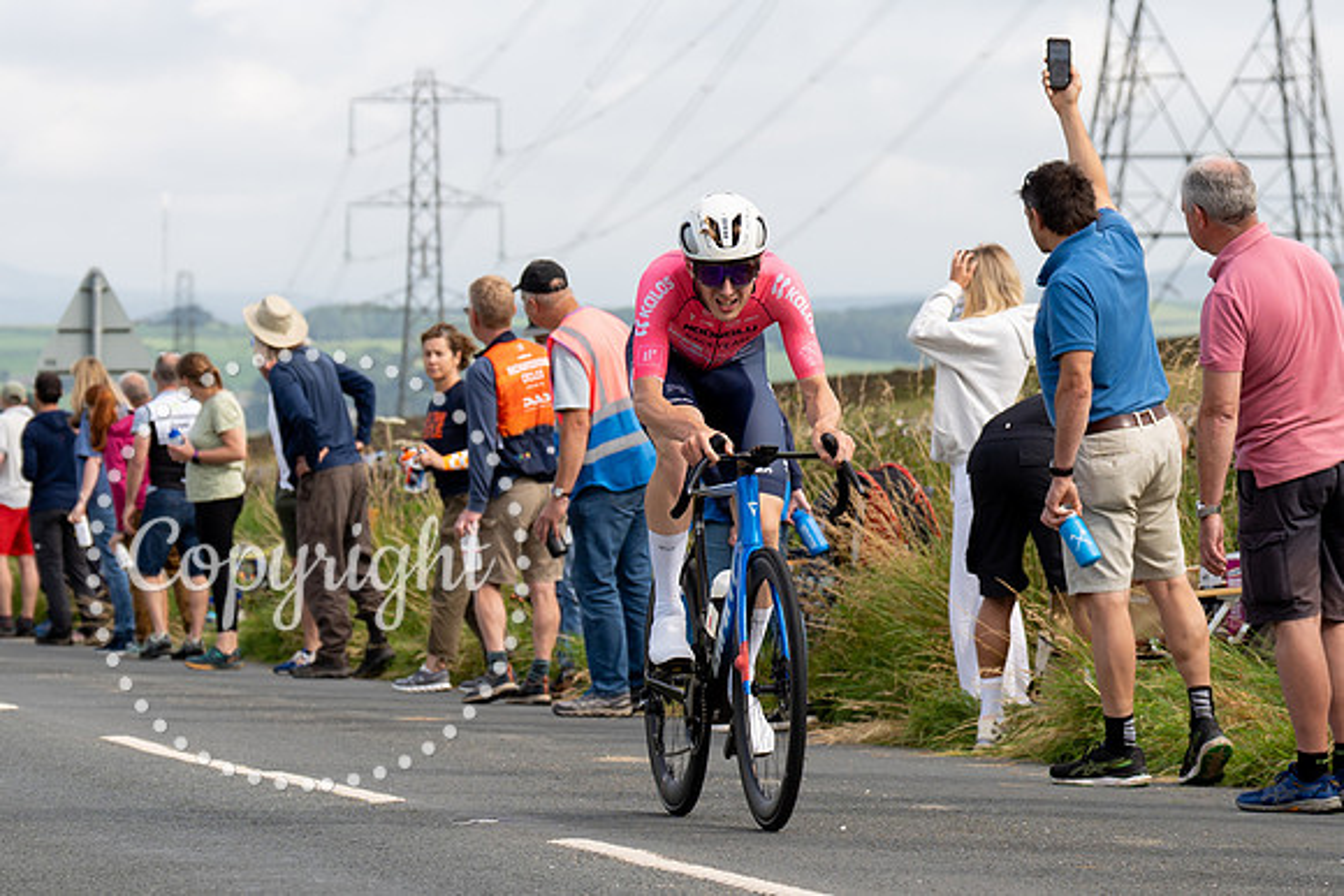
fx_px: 6821
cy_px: 308
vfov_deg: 7.5
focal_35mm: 183
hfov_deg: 11.3
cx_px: 701
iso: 200
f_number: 4.5
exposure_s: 1/800
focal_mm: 98
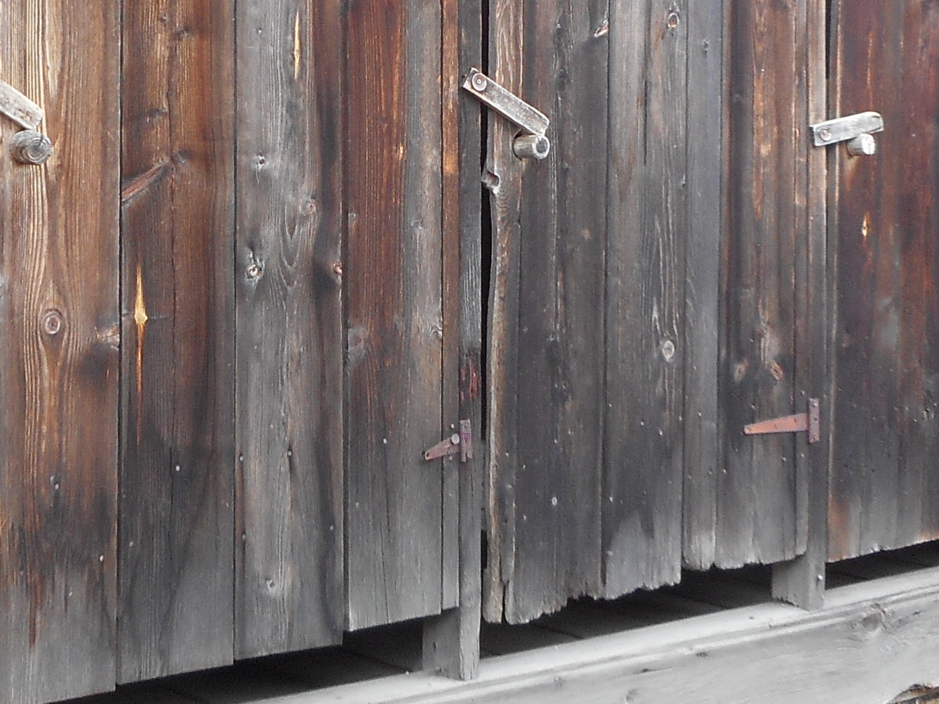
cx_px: 386
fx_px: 2170
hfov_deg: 24.4
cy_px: -29
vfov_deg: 17.9
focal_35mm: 80
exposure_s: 1/40
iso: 80
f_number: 3.7
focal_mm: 4.5
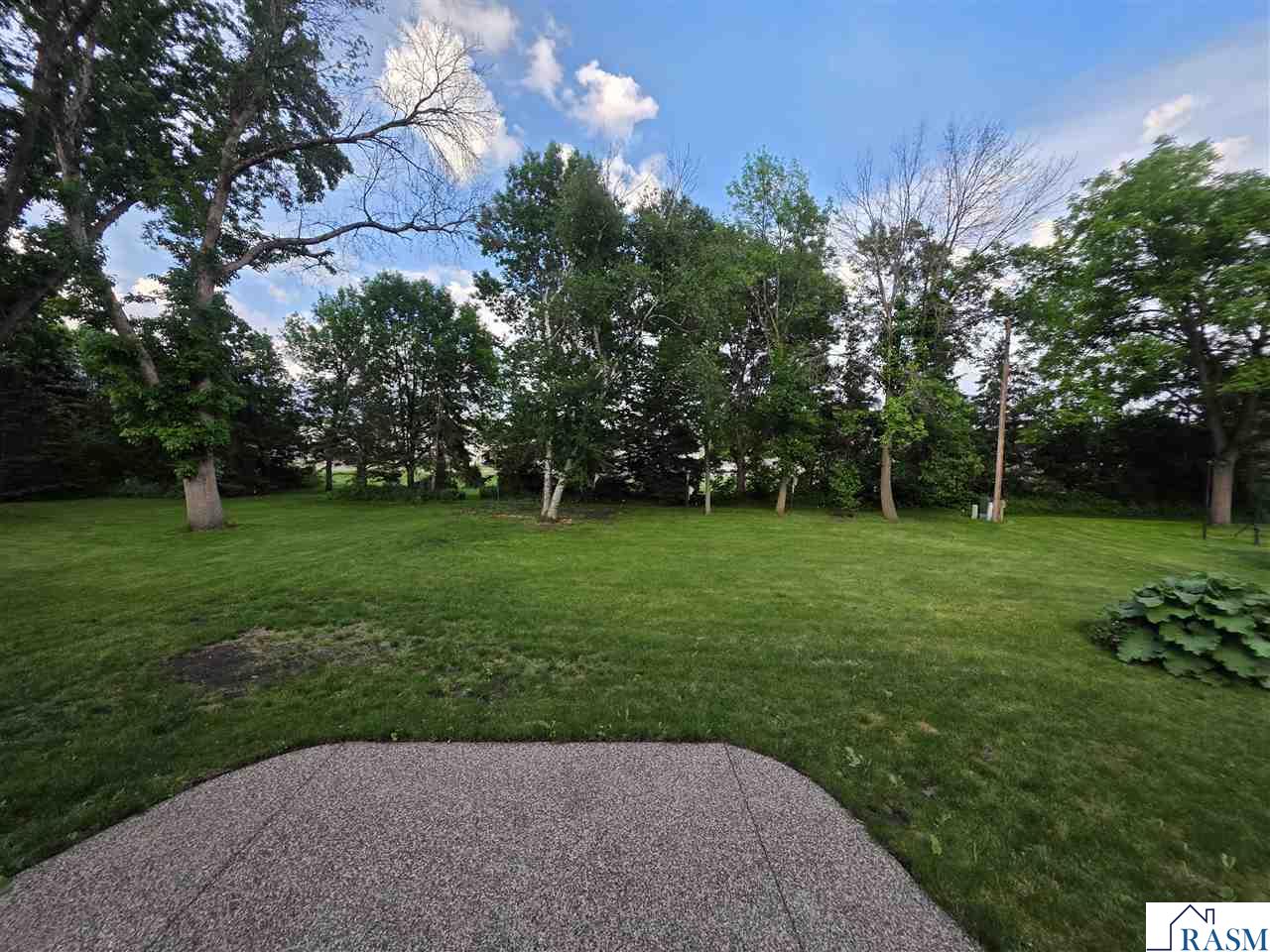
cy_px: 476
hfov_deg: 106.2
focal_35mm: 13
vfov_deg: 89.9
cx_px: 635
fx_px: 477
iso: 40
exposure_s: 1/325
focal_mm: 2.2
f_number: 1.9
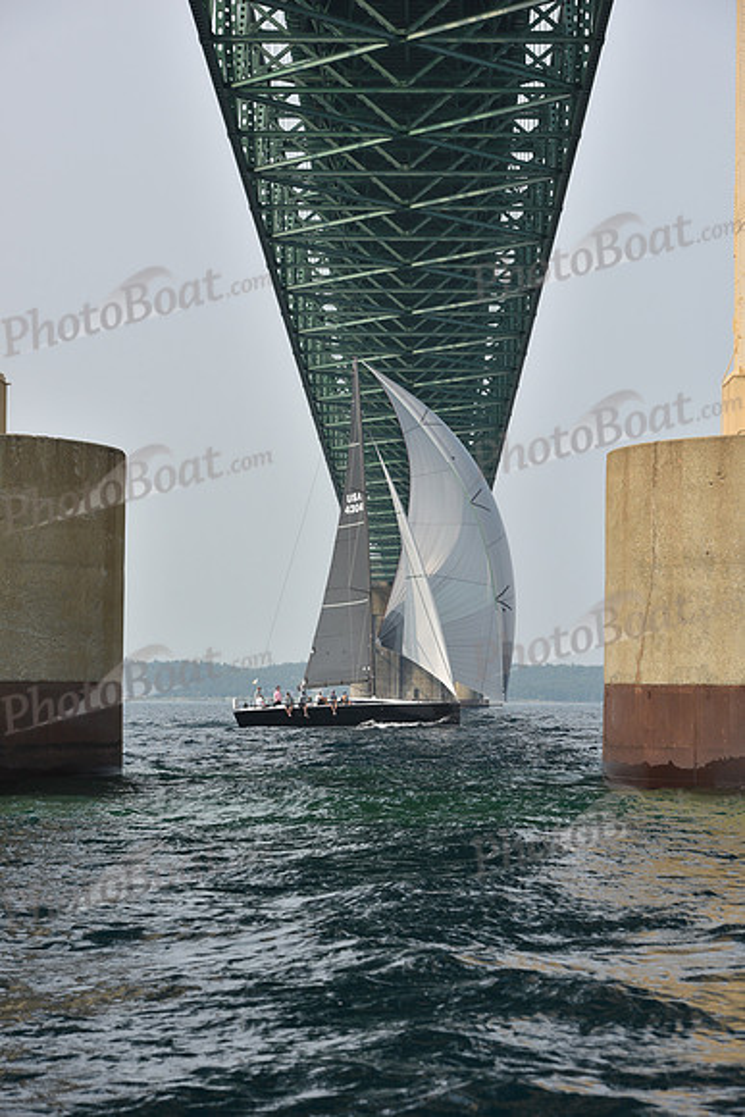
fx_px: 3040
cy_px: 558
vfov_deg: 20.8
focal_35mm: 98
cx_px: 372
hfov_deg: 14.0
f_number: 6.3
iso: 250
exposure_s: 1/1250
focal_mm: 98
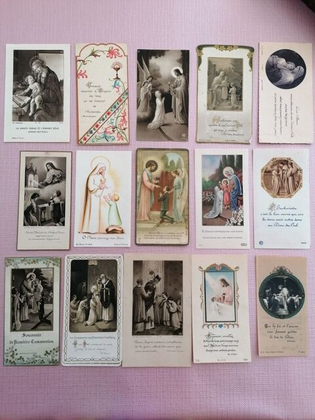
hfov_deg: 51.4
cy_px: 210
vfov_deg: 65.3
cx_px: 158
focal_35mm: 27
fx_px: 328
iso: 64
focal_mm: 4.75
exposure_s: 1/50
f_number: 1.8
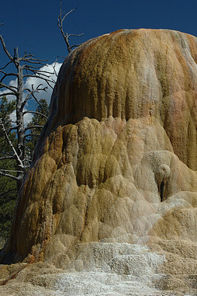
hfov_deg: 19.2
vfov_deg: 28.5
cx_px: 140
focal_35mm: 71
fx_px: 581
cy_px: 147
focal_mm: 31
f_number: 8
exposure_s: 1/250
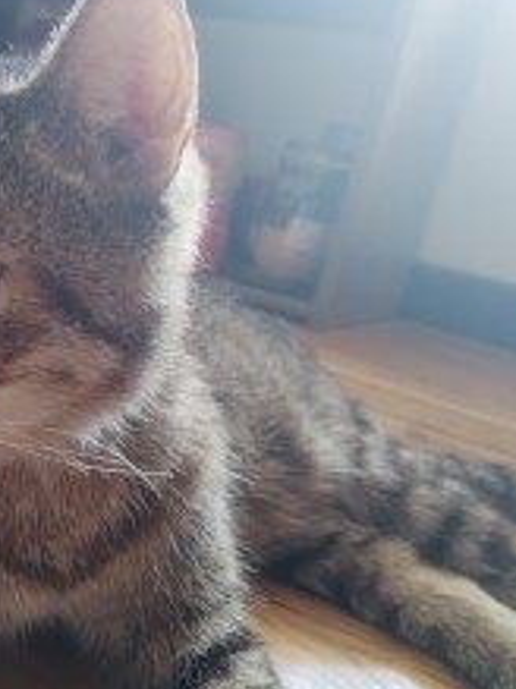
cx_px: 41
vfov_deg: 38.8
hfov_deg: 28.4
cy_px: 395
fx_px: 975
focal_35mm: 49
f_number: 1.8
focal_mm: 4.75
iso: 731
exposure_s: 1/25
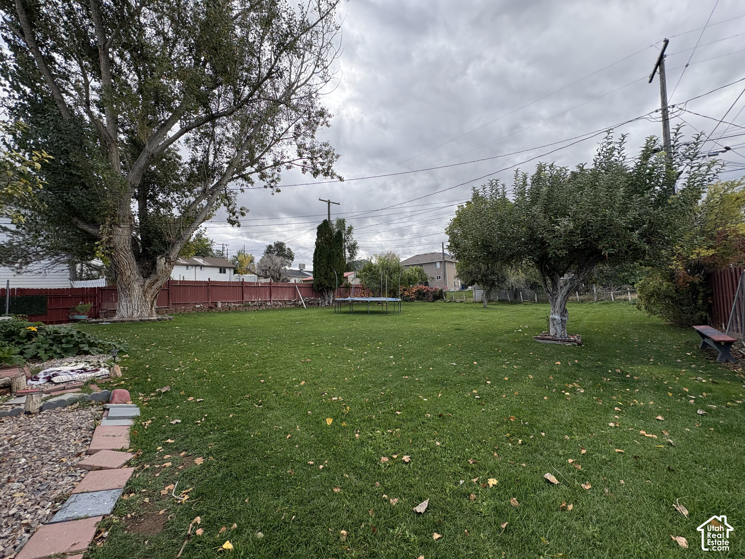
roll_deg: +2.2
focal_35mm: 14
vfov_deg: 85.7
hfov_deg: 102.1
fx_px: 301
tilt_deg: +5.2
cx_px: 372
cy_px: 280
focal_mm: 2.22
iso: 50
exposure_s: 1/956
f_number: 2.2
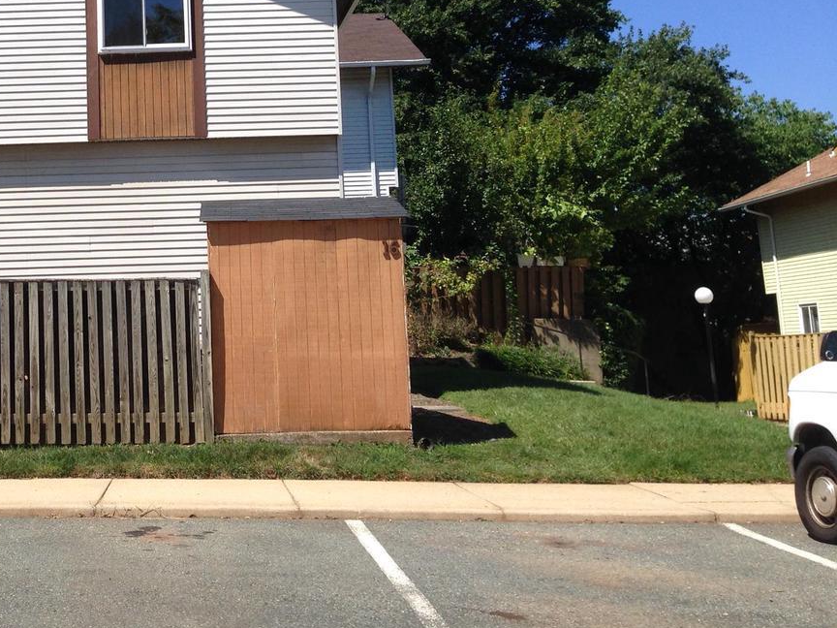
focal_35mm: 55
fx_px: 1330
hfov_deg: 33.7
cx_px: 140
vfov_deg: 26.1
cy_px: 124
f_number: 2.4
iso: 50
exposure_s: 1/1506
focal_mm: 4.12
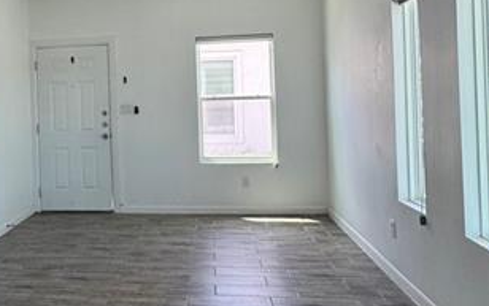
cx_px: 132
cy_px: 92
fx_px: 493
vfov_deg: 34.0
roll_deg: +1.5
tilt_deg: +0.0
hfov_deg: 50.9
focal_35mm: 37
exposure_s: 1/99
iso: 80
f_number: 2.2
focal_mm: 2.22
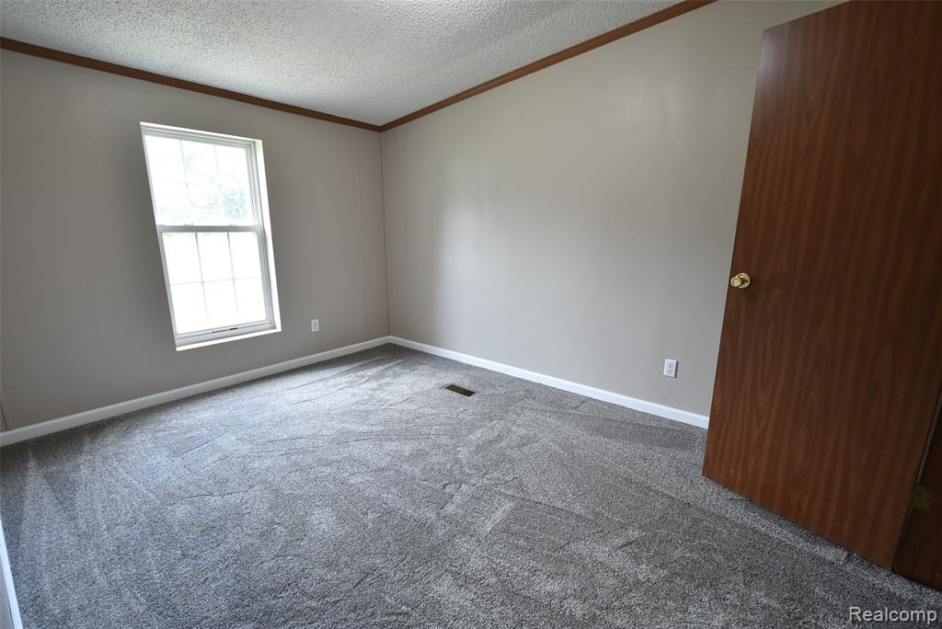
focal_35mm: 15
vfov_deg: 77.4
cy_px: 314
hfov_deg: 100.4
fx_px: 393
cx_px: 471
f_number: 6.3
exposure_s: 1/6
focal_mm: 10
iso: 250
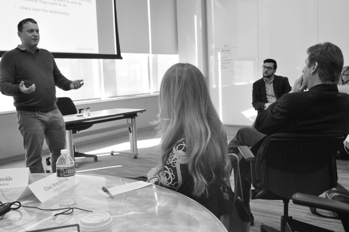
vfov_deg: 36.8
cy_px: 116
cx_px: 174
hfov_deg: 53.2
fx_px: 349
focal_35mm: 36
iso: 3200
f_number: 6.3
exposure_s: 1/100
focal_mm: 24
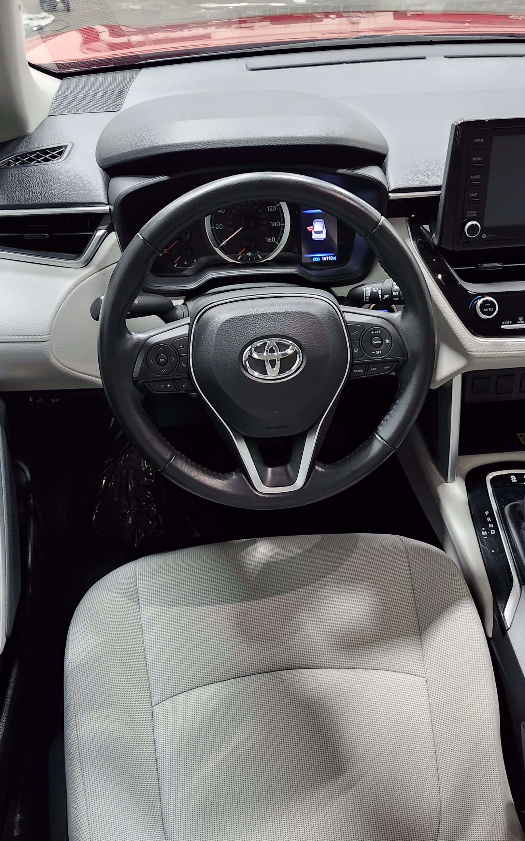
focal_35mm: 33
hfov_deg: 38.3
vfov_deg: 58.1
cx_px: 283
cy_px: 419
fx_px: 755
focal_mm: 5.54
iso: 640
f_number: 1.8
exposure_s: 1/60
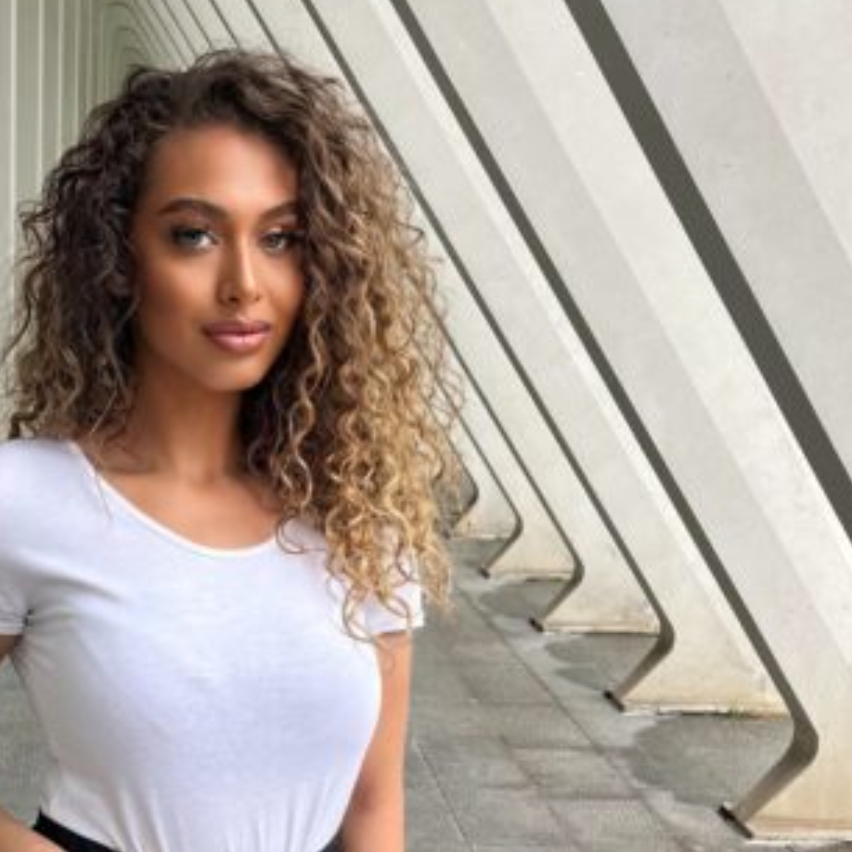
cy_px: 899
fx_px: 1671
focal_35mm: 60
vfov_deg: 26.7
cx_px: 226
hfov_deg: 28.2
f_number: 1.5
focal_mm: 5.7
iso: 125
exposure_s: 1/121
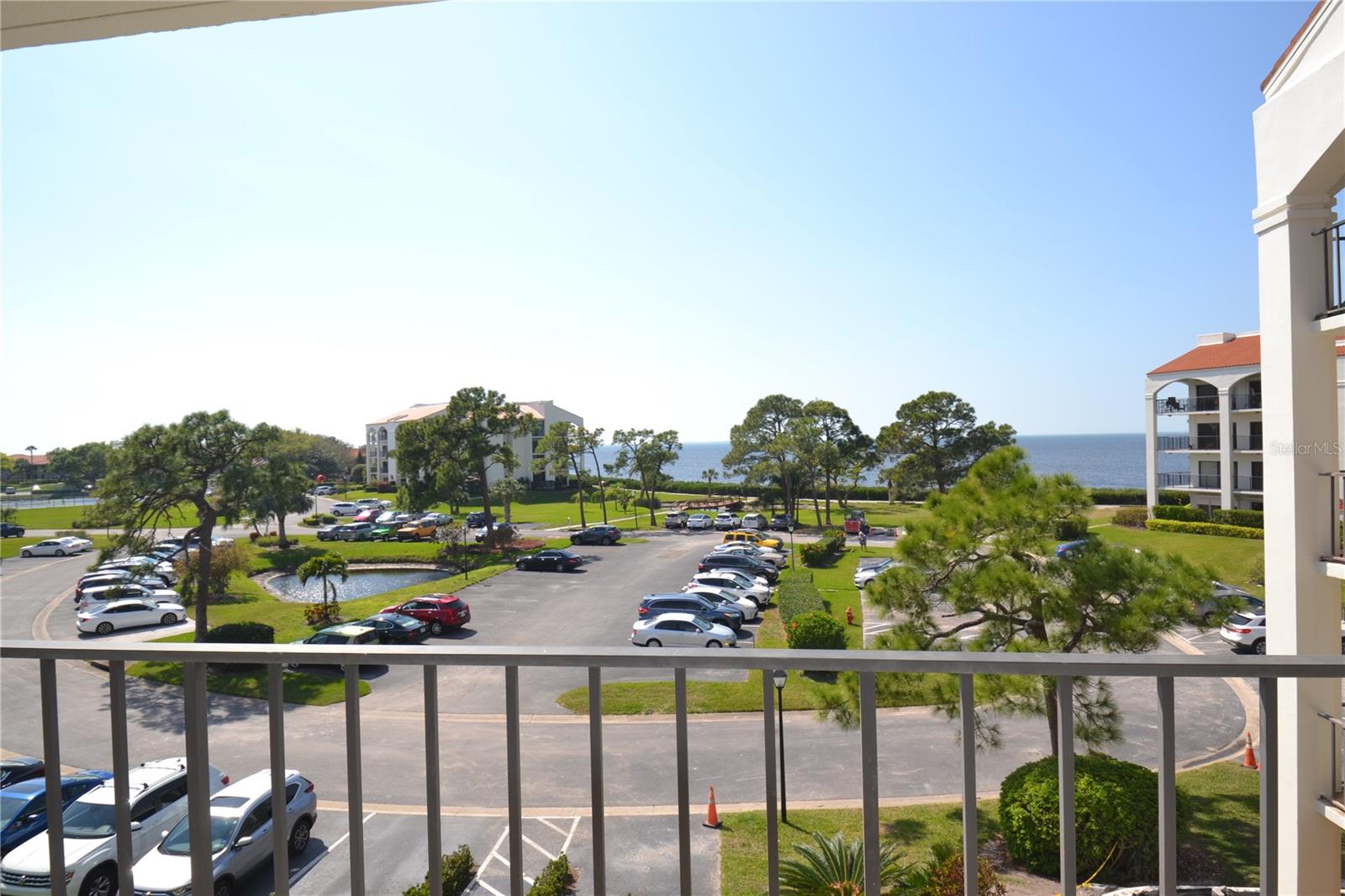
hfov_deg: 81.2
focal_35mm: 21
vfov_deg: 59.5
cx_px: 672
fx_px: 784
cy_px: 448
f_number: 8
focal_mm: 14
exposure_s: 1/200
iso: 100
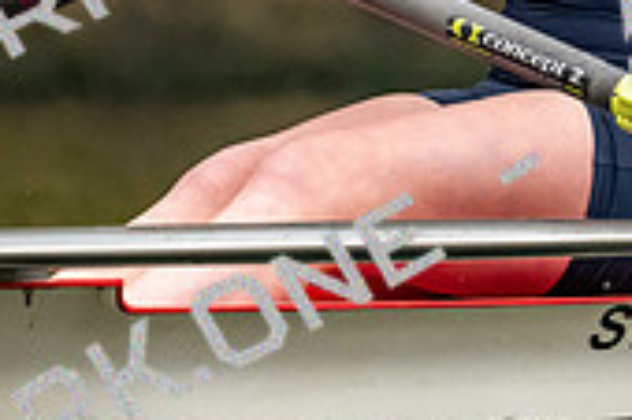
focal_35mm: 1364
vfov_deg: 1.0
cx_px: 301
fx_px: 23922
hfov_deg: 1.5
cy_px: -206
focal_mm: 400
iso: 4000
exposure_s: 1/2500
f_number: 4.5
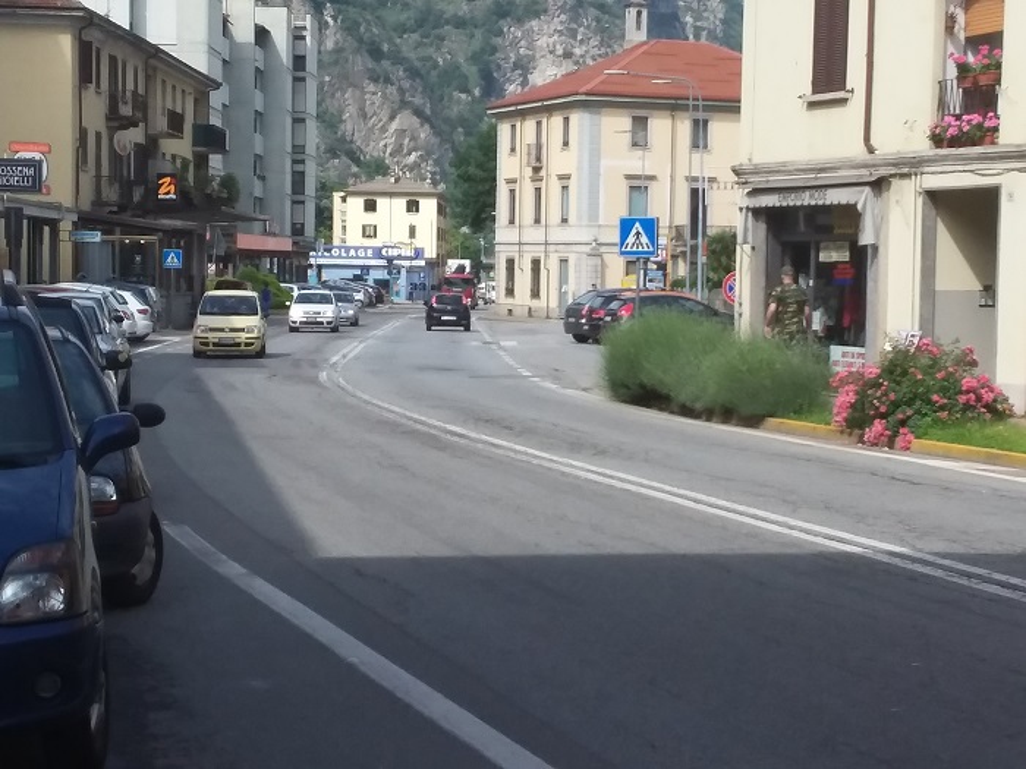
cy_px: 384
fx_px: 800
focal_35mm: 27
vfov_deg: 51.4
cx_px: 513
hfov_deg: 65.3
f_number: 1.9
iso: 40
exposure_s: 1/1434
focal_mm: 2.91
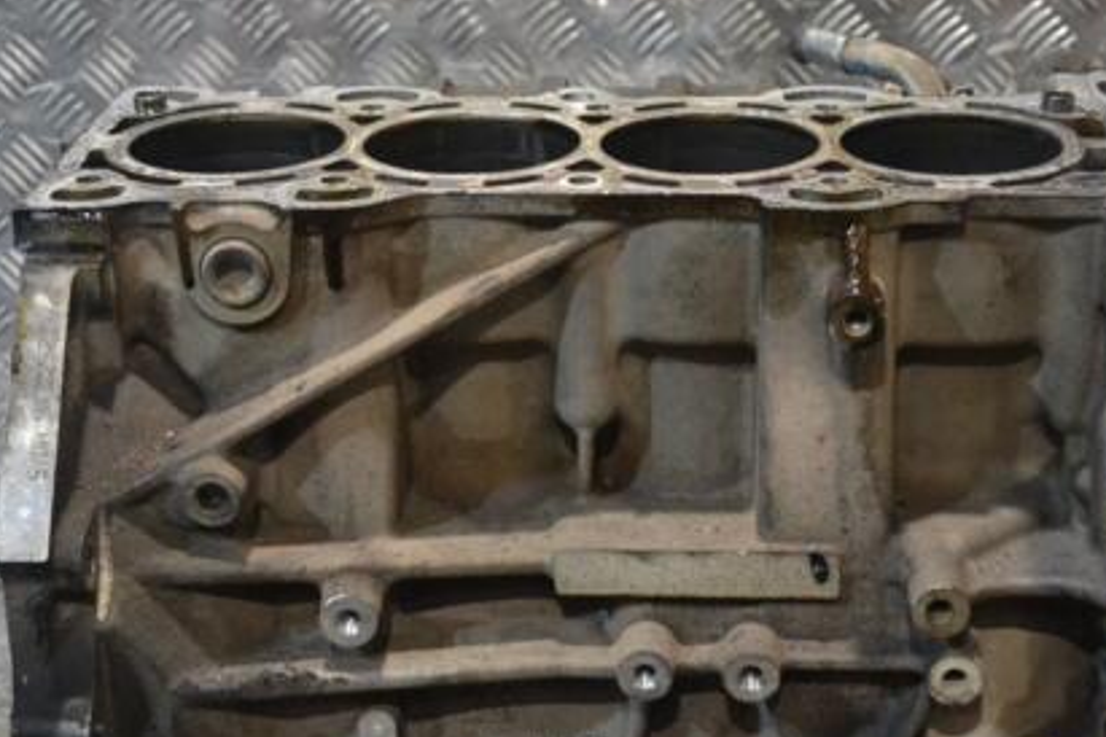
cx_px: 576
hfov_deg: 26.4
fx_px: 2357
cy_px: 492
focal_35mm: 77
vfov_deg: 17.7
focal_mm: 35
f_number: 5
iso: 3200
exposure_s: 1/100
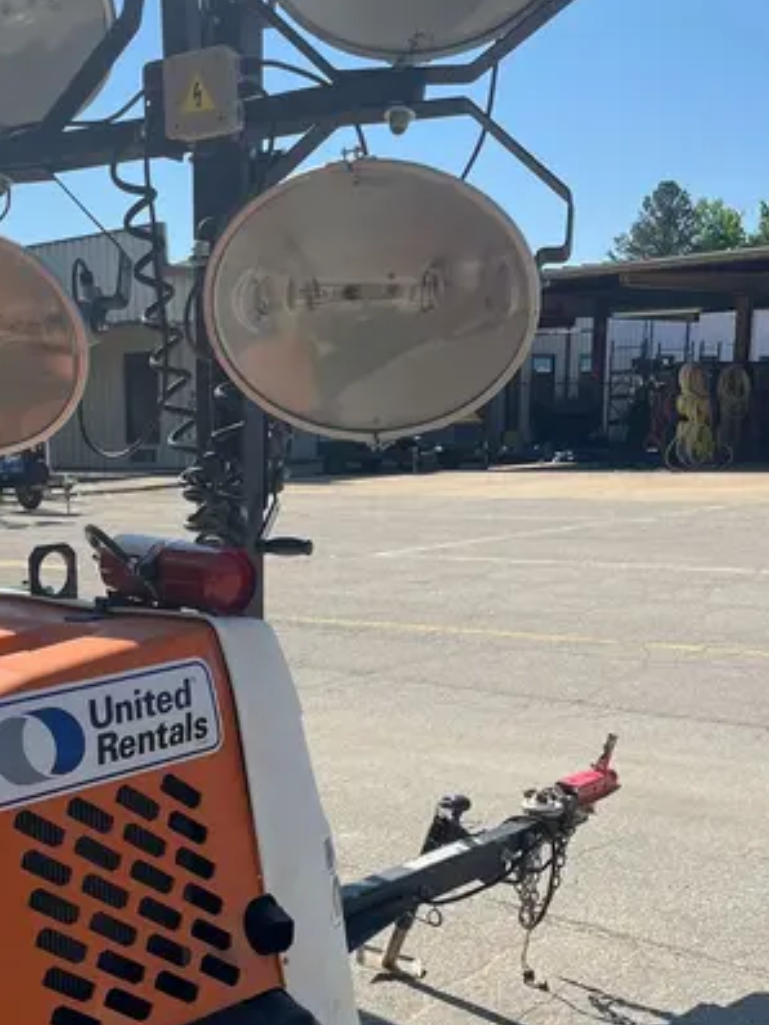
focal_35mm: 48
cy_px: 768
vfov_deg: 38.6
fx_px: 1421
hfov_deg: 29.6
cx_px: 152
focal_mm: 5.1
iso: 50
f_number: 1.6
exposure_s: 1/2755
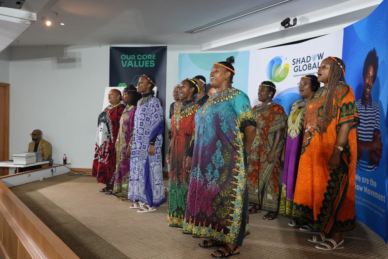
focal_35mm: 35
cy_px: 130
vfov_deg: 37.9
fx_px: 377
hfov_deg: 54.4
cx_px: 194
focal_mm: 35
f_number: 4
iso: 1600
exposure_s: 1/160
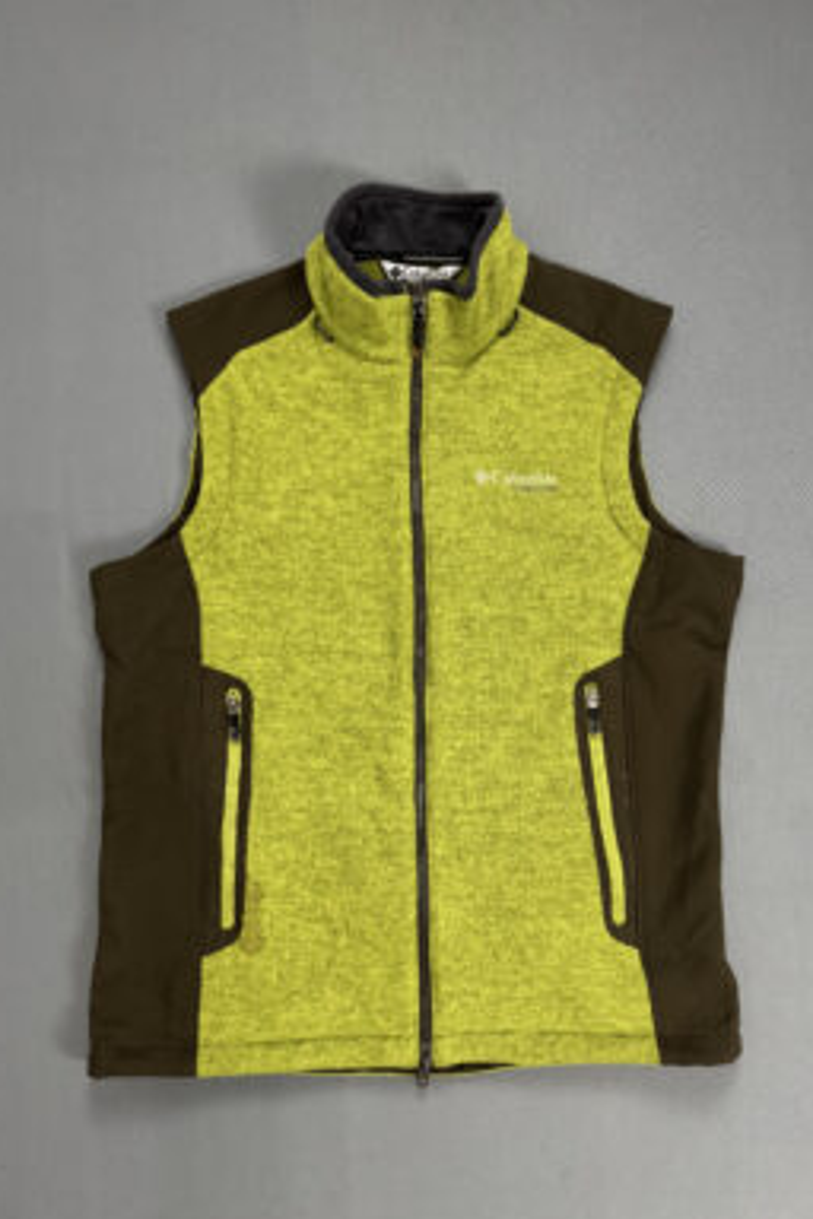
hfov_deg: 49.5
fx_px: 881
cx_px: 432
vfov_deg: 69.4
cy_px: 632
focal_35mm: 26
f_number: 1.78
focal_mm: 6.76
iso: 200
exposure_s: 1/60
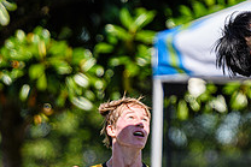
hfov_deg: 2.0
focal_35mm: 1040
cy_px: 16
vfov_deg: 1.3
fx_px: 7256
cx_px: 291
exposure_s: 1/1250
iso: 100
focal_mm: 200
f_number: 3.2
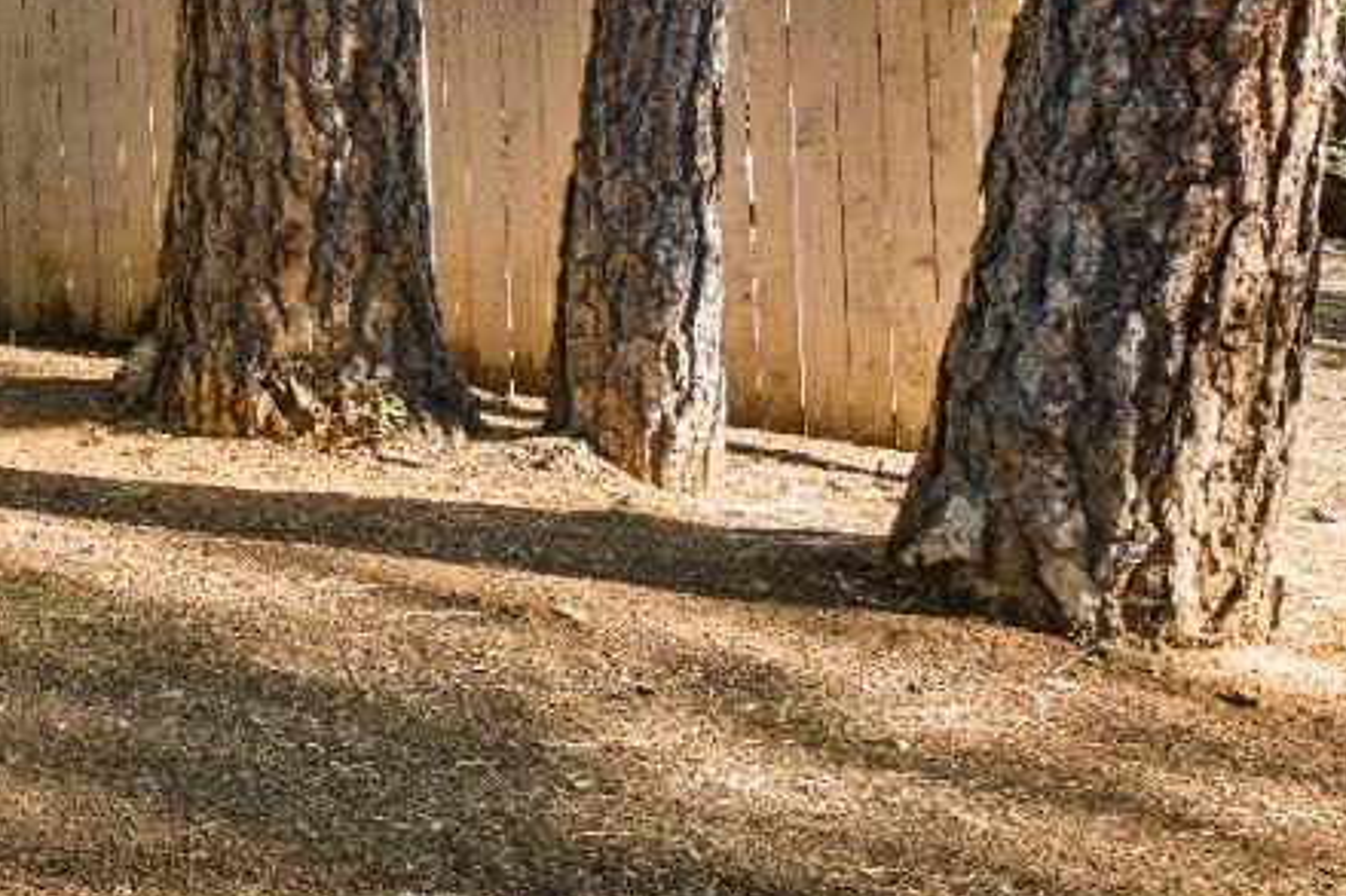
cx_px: -652
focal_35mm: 60
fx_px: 2231
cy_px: -76
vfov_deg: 21.6
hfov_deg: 25.6
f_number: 4
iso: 100
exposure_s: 1/160
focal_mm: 17.5
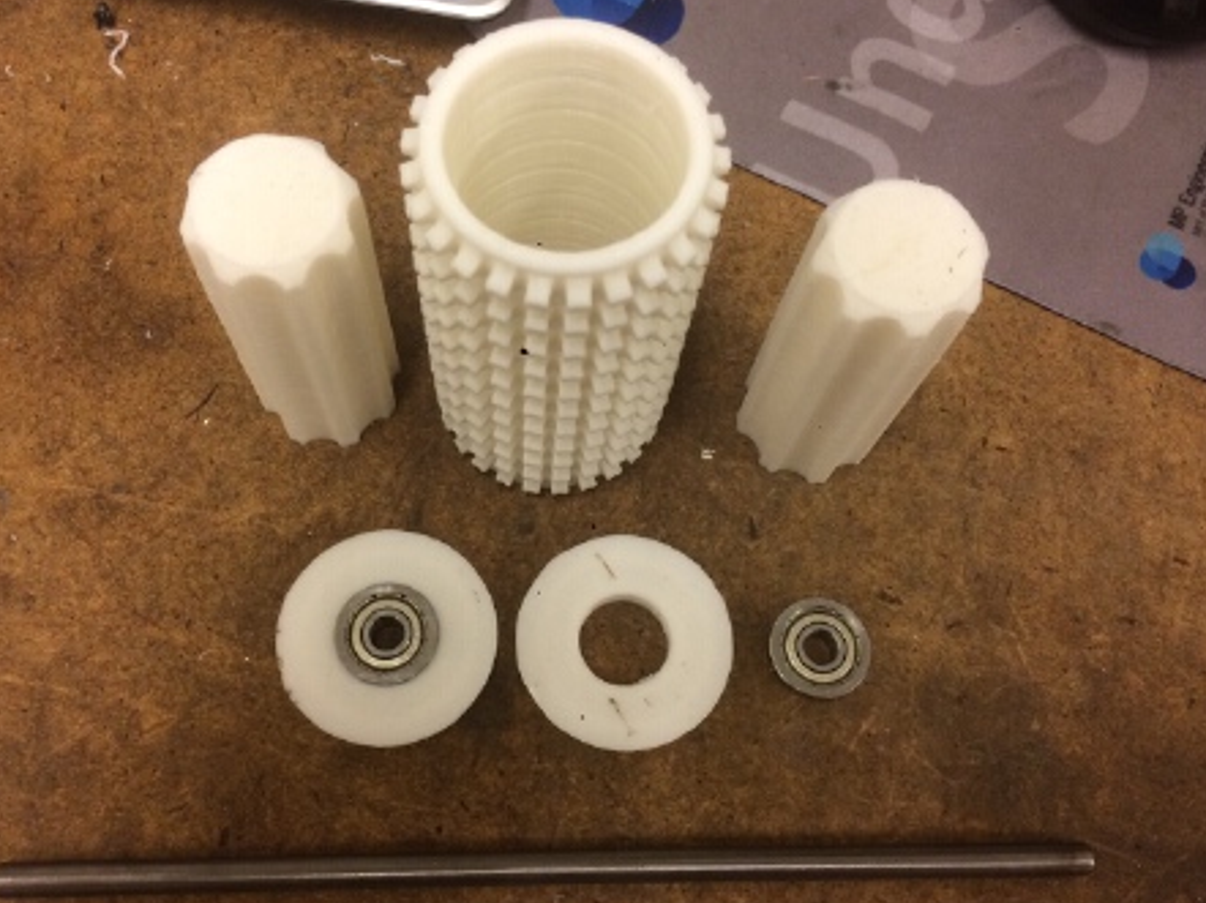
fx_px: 1219
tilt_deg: -71.5
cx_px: 569
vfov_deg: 40.7
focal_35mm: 35
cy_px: 458
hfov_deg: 52.6
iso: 80
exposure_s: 1/33
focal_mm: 4.15
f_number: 2.2
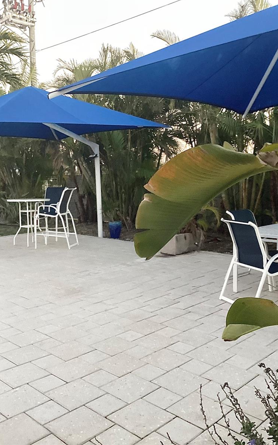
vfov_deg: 58.1
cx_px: 142
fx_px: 400
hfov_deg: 38.3
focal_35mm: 33
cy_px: 222
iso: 250
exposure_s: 1/60
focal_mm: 3.3
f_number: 2.4
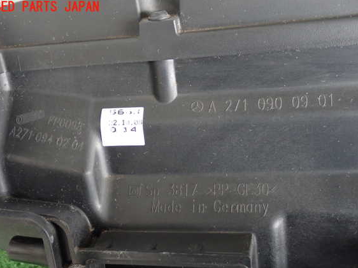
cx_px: 175
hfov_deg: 40.4
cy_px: 143
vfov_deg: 30.8
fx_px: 486
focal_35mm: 47
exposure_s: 1/25
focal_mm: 7.84
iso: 800
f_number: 2.9
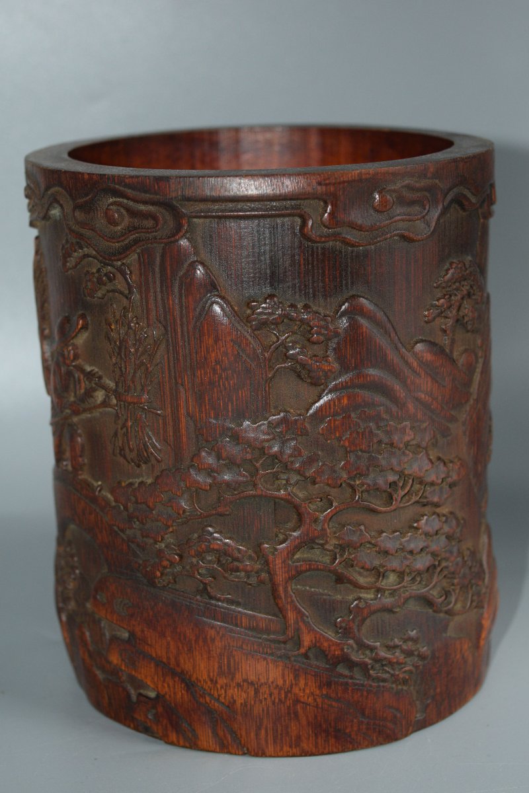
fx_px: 1521
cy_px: 396
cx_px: 264
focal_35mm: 69
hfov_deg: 19.7
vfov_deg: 29.2
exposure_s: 1/60
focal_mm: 46
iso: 900
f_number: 5
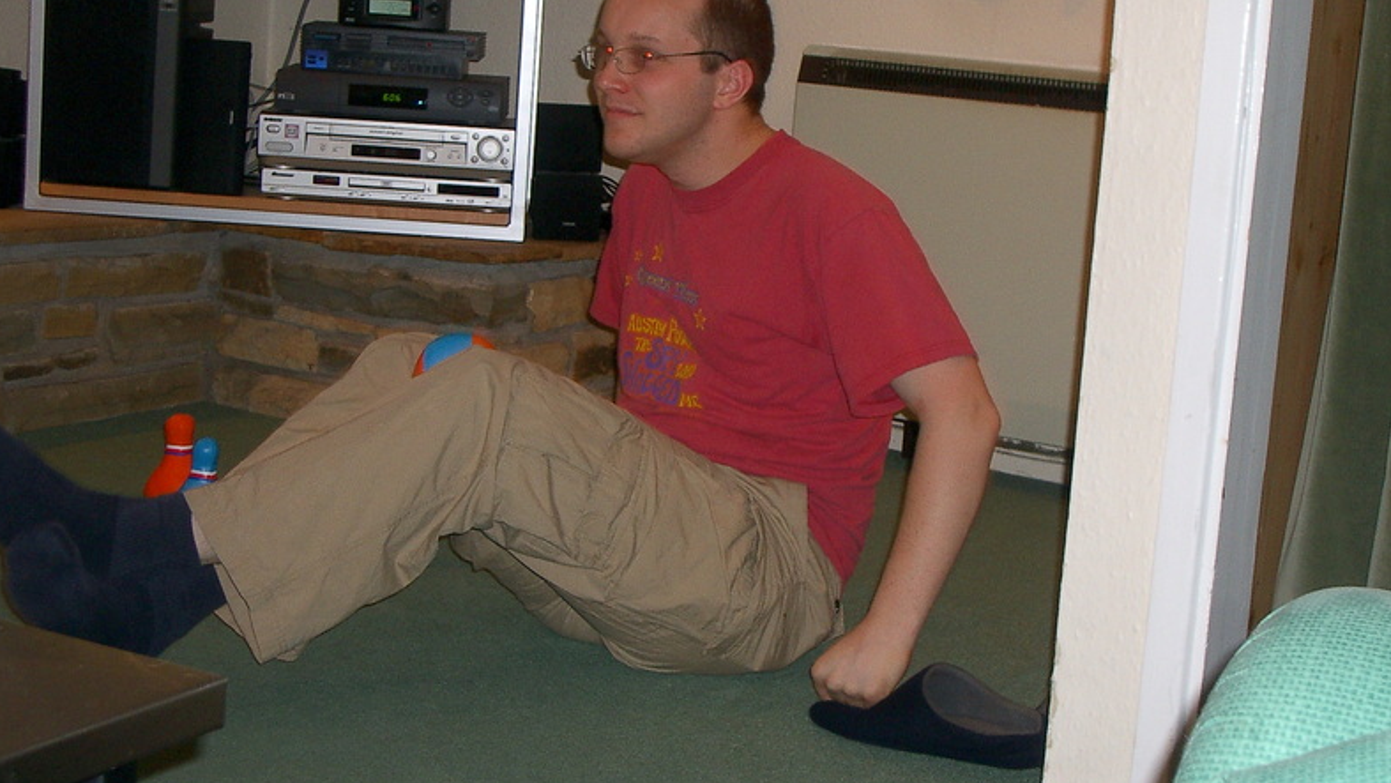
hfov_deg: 31.0
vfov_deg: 17.7
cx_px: 695
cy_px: 327
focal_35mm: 68
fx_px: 2509
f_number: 3.5
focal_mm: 10.2
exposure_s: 1/40
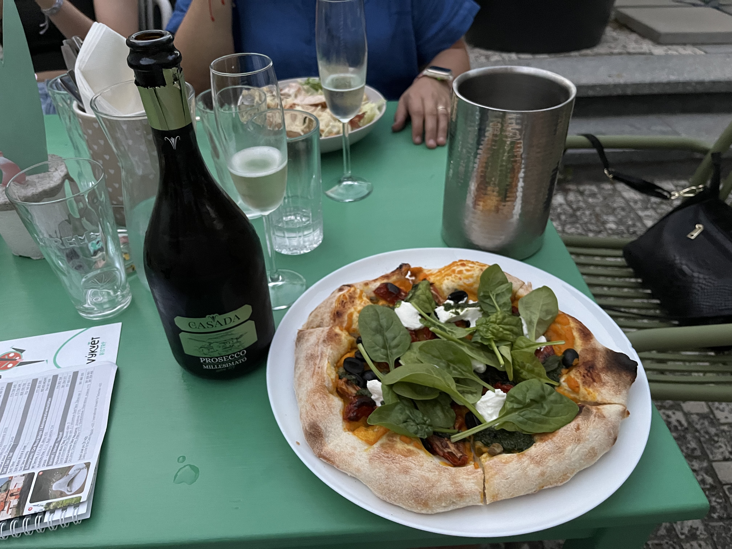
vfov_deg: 53.1
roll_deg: +2.1
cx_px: 366
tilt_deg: -39.5
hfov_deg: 67.3
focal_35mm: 26
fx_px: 550
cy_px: 274
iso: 640
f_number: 1.6
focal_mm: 5.1
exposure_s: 1/30
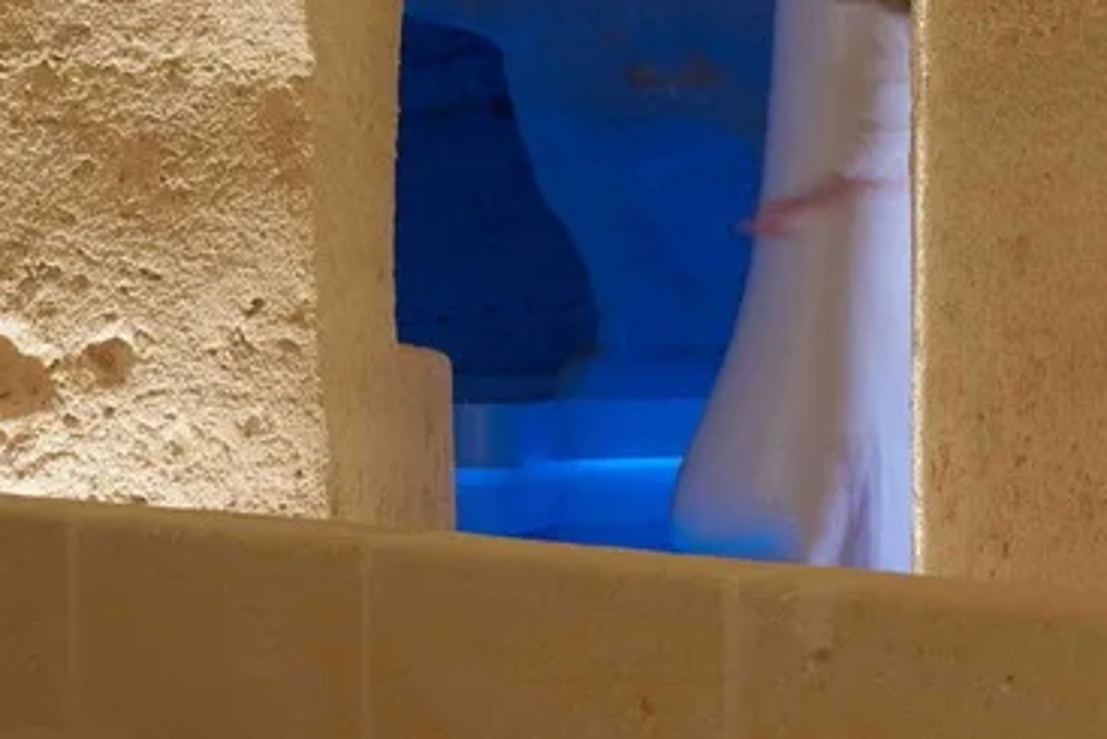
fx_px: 3353
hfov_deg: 18.7
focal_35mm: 109
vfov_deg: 12.6
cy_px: 258
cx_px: 775
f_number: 11
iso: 64
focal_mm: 40
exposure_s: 4
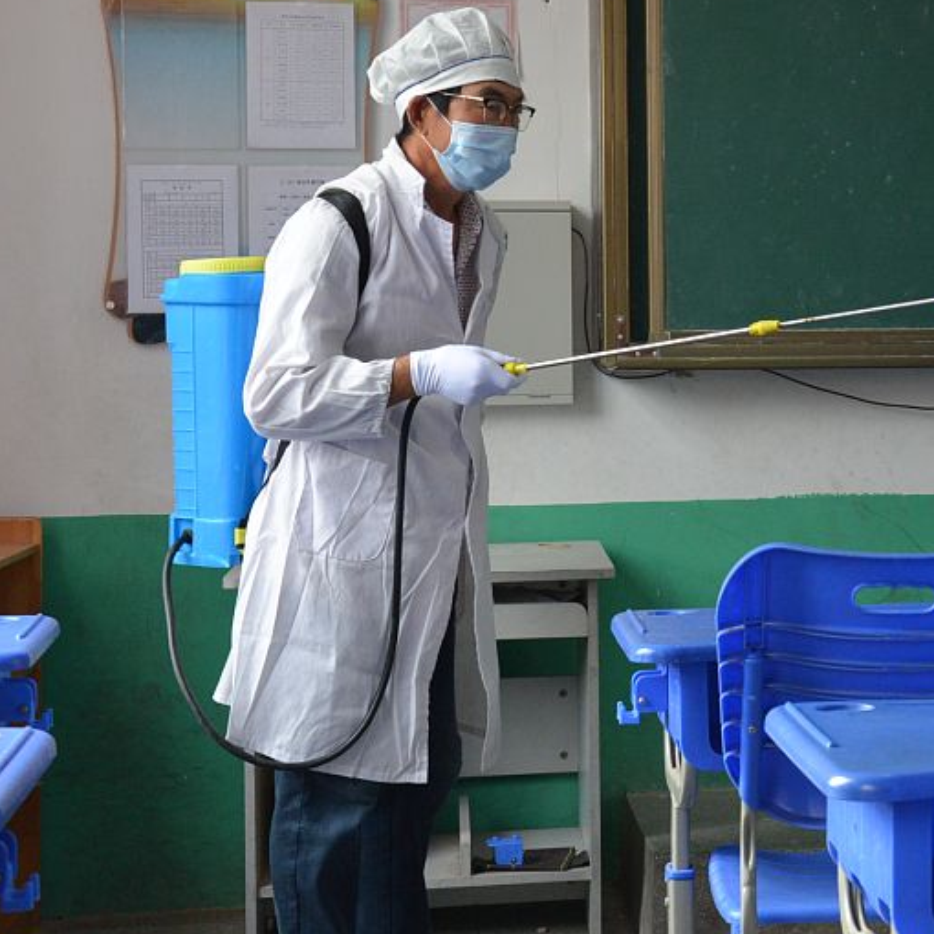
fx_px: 2442
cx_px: 1051
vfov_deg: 21.6
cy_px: 323
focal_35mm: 80
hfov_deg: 20.5
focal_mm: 40
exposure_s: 1/250
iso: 2500
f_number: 8
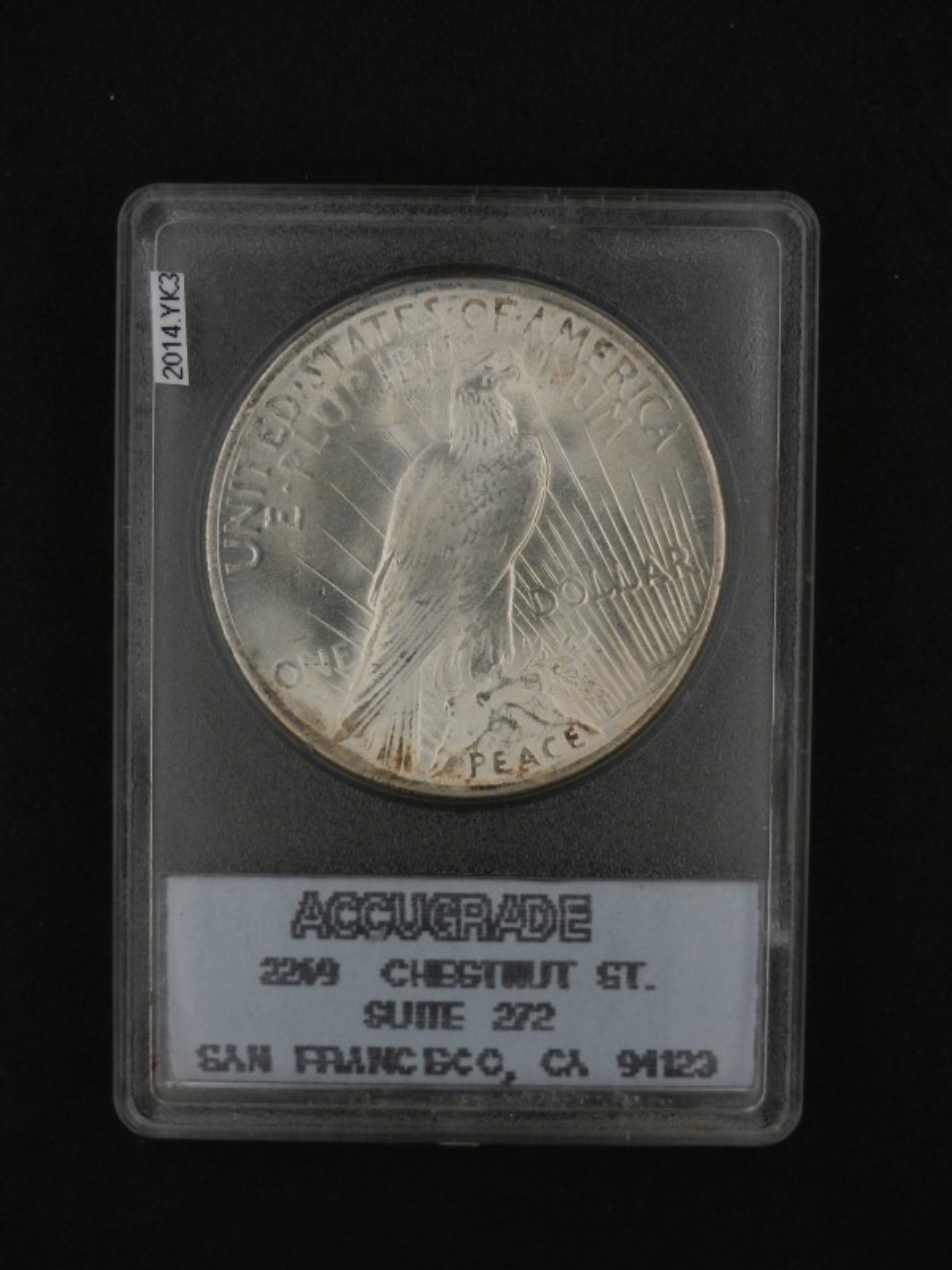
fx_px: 1650
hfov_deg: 32.2
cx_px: 476
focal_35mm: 45
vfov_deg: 42.1
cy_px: 635
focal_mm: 8.2
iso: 160
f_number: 4.2
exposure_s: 1/50
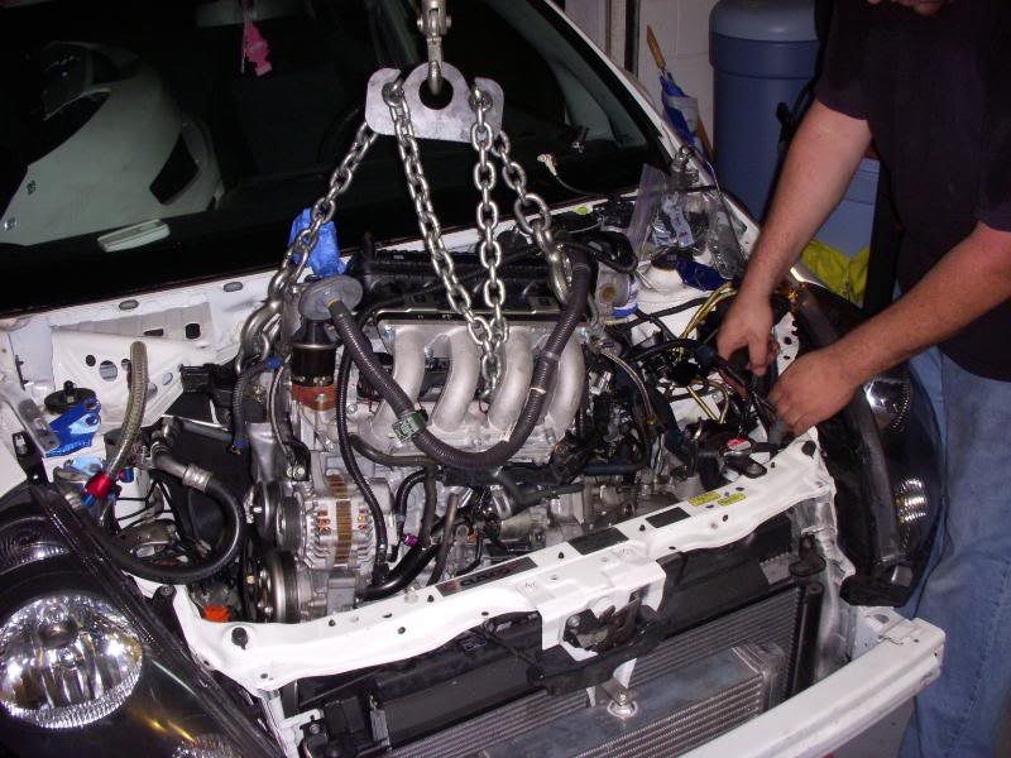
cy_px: 379
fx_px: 1110
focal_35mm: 38
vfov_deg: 37.7
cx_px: 506
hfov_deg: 49.0
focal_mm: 6.3
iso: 160
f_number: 3.3
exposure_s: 1/50
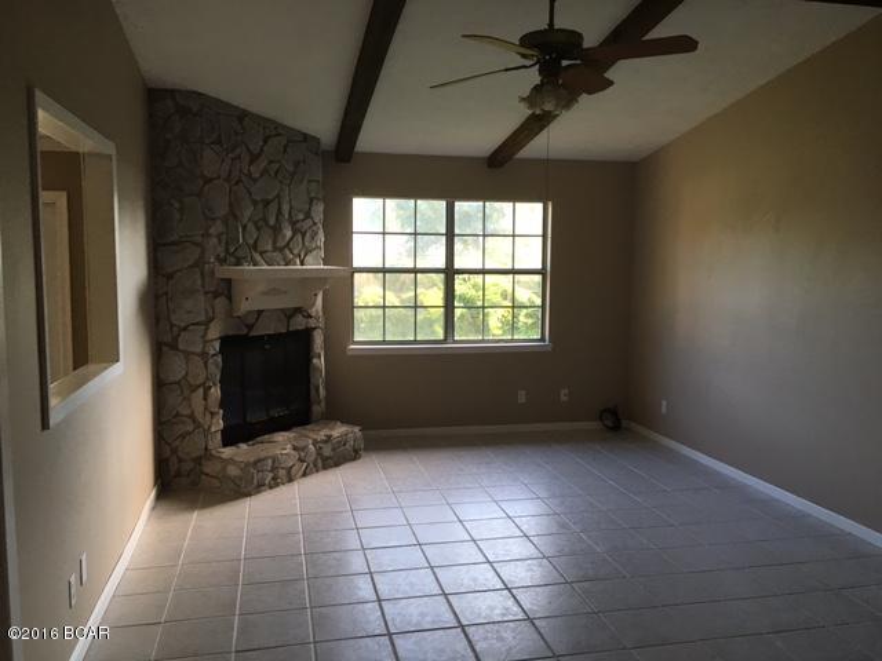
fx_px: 739
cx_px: 441
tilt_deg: -4.4
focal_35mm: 29
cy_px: 330
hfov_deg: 61.7
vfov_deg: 48.2
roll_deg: -0.2
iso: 32
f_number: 2.2
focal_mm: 4.15
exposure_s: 1/30
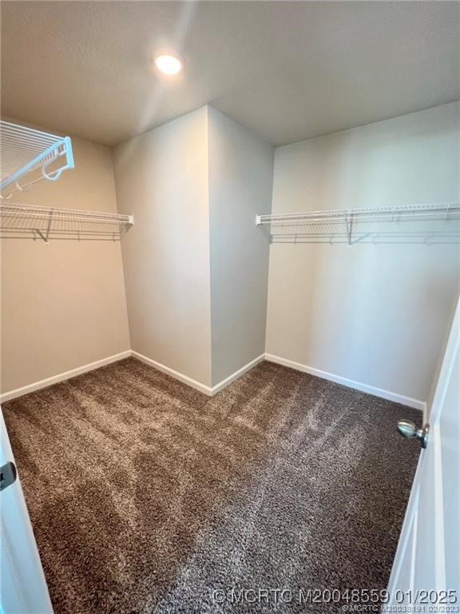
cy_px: 307
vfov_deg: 106.2
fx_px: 230
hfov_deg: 89.9
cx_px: 230
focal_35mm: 13
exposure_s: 1/60
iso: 250
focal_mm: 1.57
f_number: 1.8
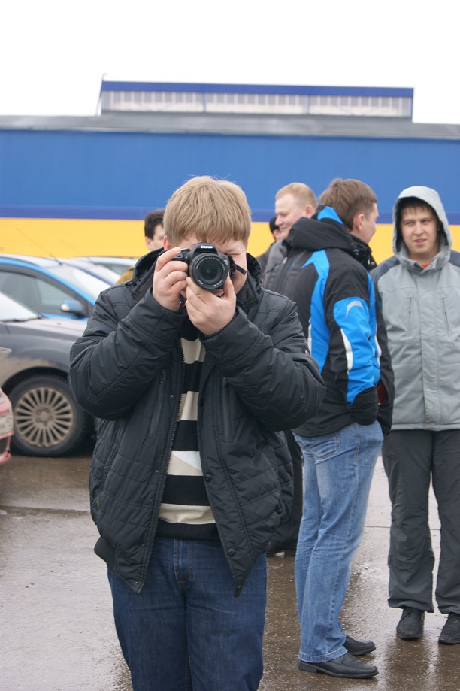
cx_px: 230
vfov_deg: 24.6
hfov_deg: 16.5
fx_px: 1582
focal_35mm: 82
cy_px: 346
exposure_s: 1/60
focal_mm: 55
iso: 200
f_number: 5.6
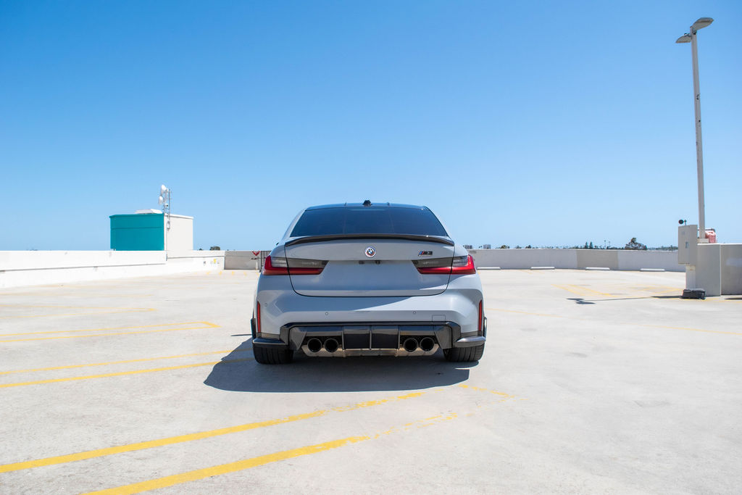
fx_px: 557
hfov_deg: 67.4
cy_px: 248
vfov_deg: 47.9
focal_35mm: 27
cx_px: 371
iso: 400
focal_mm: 18
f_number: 7.1
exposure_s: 1/2000
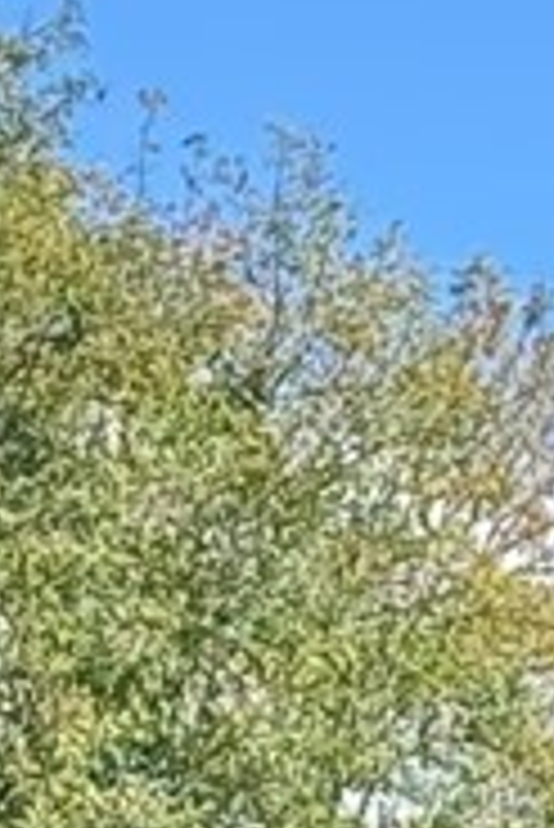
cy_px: 1336
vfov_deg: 4.7
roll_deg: +0.2
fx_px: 9976
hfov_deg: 3.1
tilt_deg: +4.1
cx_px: 2221
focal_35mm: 433
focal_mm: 6.76
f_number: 1.78
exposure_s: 1/1263
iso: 64
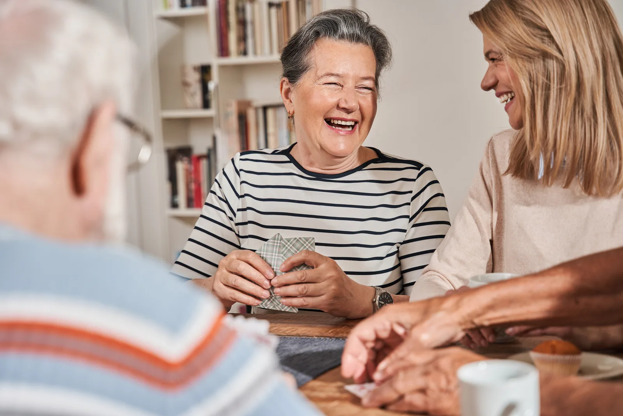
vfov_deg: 20.3
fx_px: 1159
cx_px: 312
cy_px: 208
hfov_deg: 30.1
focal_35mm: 67
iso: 400
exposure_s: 1/160
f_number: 3.5
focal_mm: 67
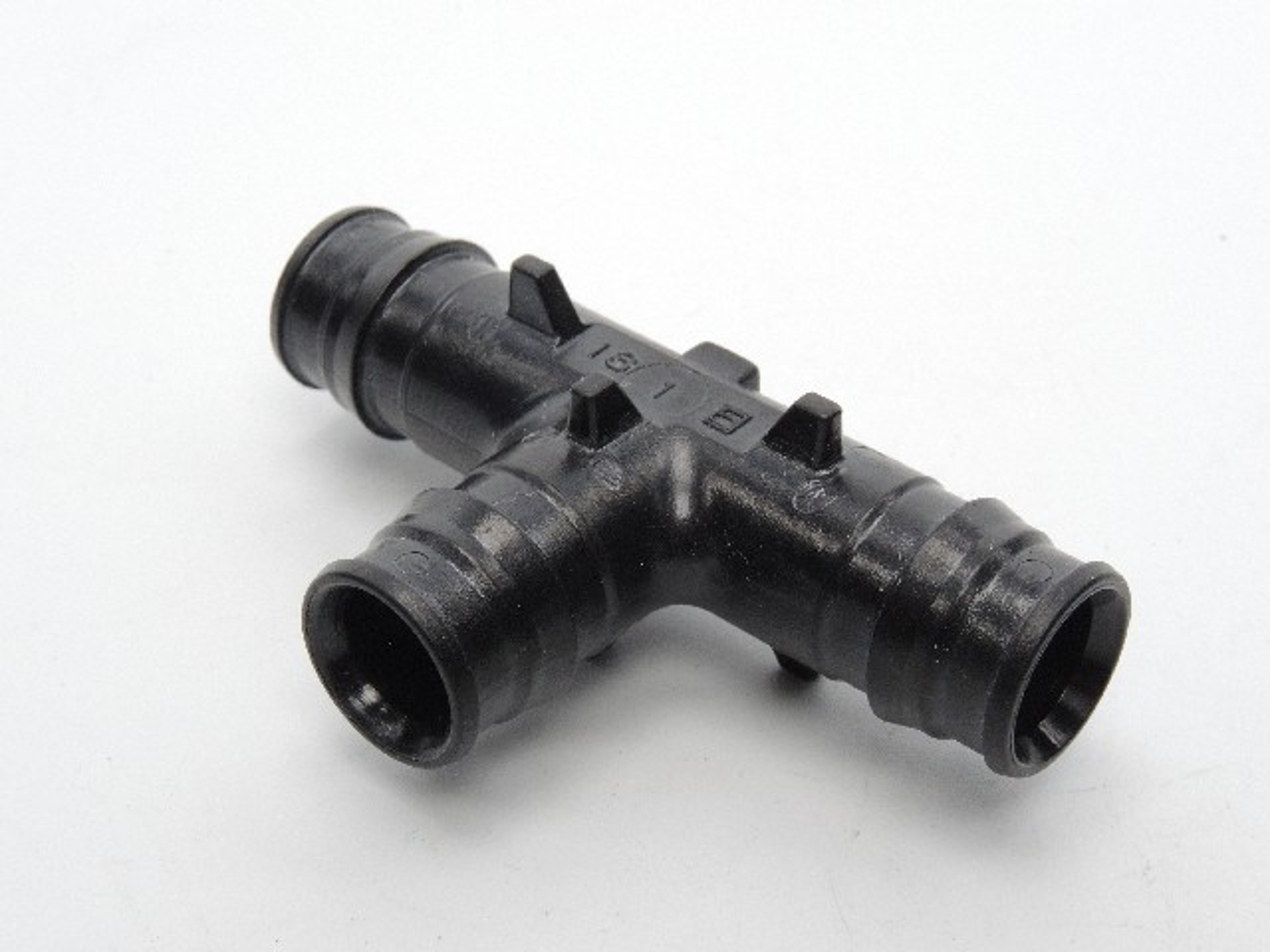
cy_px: 476
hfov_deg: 29.4
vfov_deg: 22.3
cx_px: 635
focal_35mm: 66
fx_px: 2421
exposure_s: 1/250
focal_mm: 14.1
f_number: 8
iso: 400
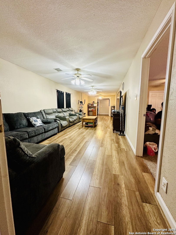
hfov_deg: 85.7
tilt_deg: -5.7
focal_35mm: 14
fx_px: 95
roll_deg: -0.1
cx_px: 88
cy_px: 118
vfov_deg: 102.1
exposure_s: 1/60
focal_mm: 2.22
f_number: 2.2
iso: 400
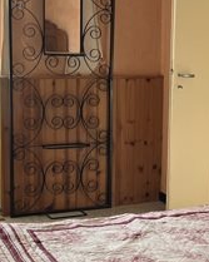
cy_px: 184
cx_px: 213
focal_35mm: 97
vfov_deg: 19.7
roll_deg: -2.5
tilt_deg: -15.6
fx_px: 751
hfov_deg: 15.5
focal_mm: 5.1
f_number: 1.6
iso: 125
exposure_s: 1/121
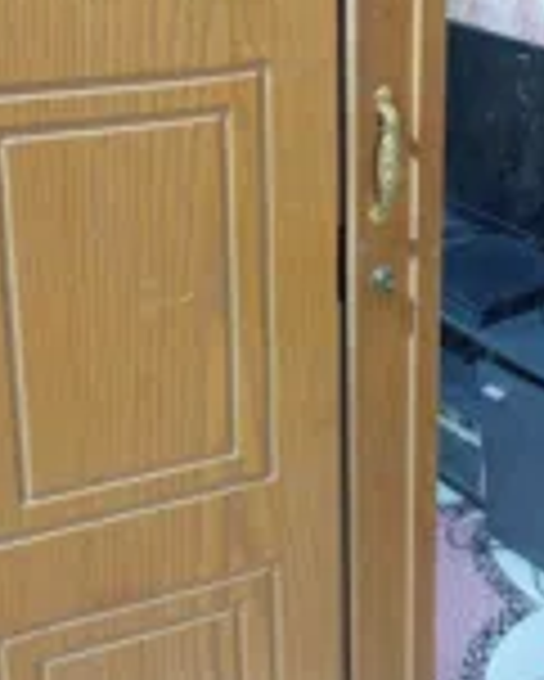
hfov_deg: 24.1
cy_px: 131
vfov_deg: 29.7
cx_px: 454
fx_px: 1247
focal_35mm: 62
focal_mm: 5.24
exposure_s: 1/33.3
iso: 1108
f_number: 1.7
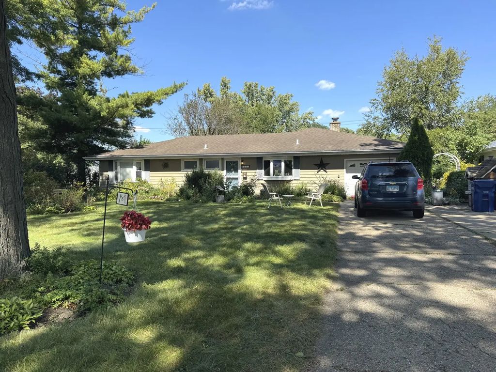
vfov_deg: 56.8
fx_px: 344
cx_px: 248
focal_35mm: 24
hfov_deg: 71.6
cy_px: 186
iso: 80
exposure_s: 1/2105
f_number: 1.78
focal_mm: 6.76
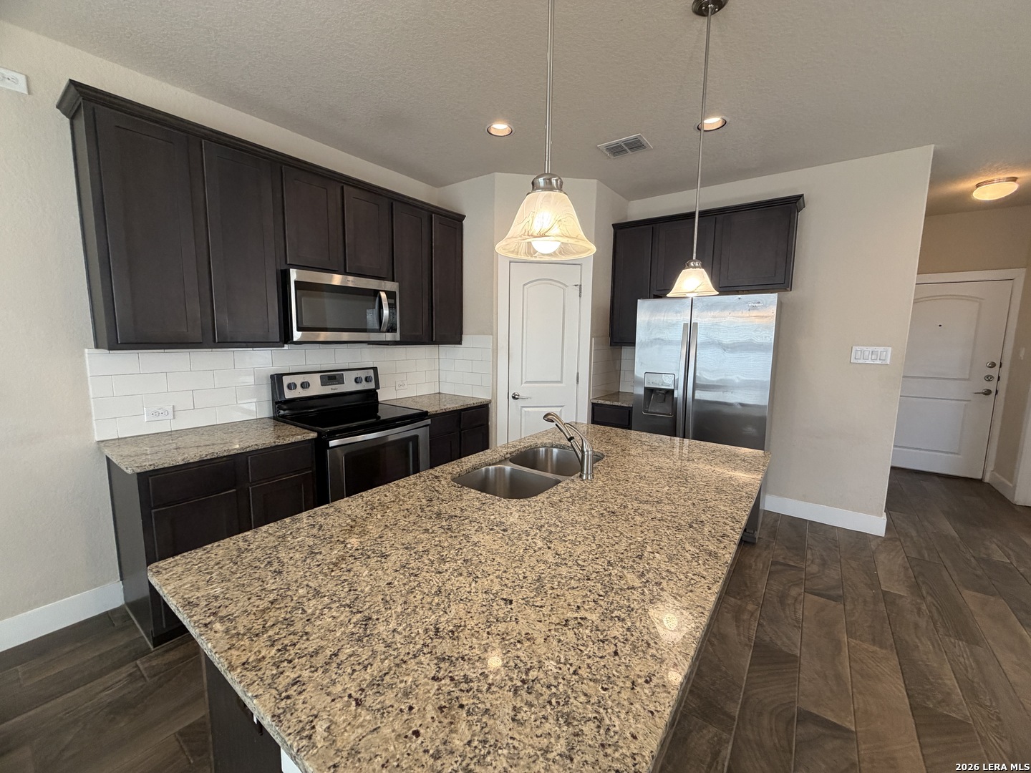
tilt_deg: -7.4
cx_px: 516
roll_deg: -0.6
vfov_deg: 85.7
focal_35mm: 14
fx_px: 417
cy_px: 386
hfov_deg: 102.1
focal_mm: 2.22
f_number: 2.2
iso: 250
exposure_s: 1/120
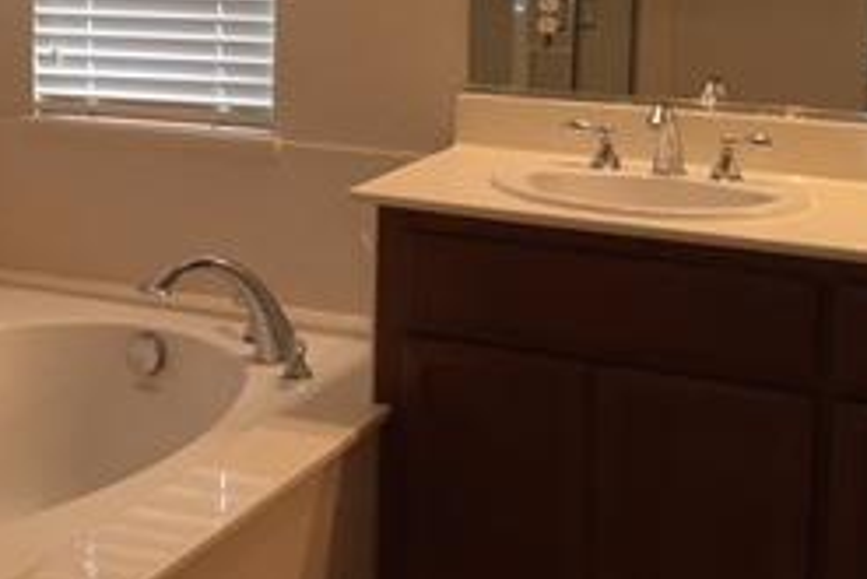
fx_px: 1880
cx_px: 70
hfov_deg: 25.1
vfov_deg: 17.2
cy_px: 39
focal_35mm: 78
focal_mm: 4.15
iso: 32
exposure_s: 1/15
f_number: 2.2
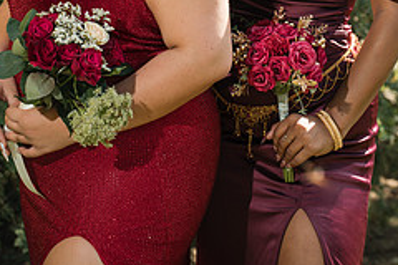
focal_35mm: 161
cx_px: 197
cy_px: -15
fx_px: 1780
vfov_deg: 8.5
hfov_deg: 12.8
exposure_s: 1/250
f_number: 5
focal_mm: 86
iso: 200
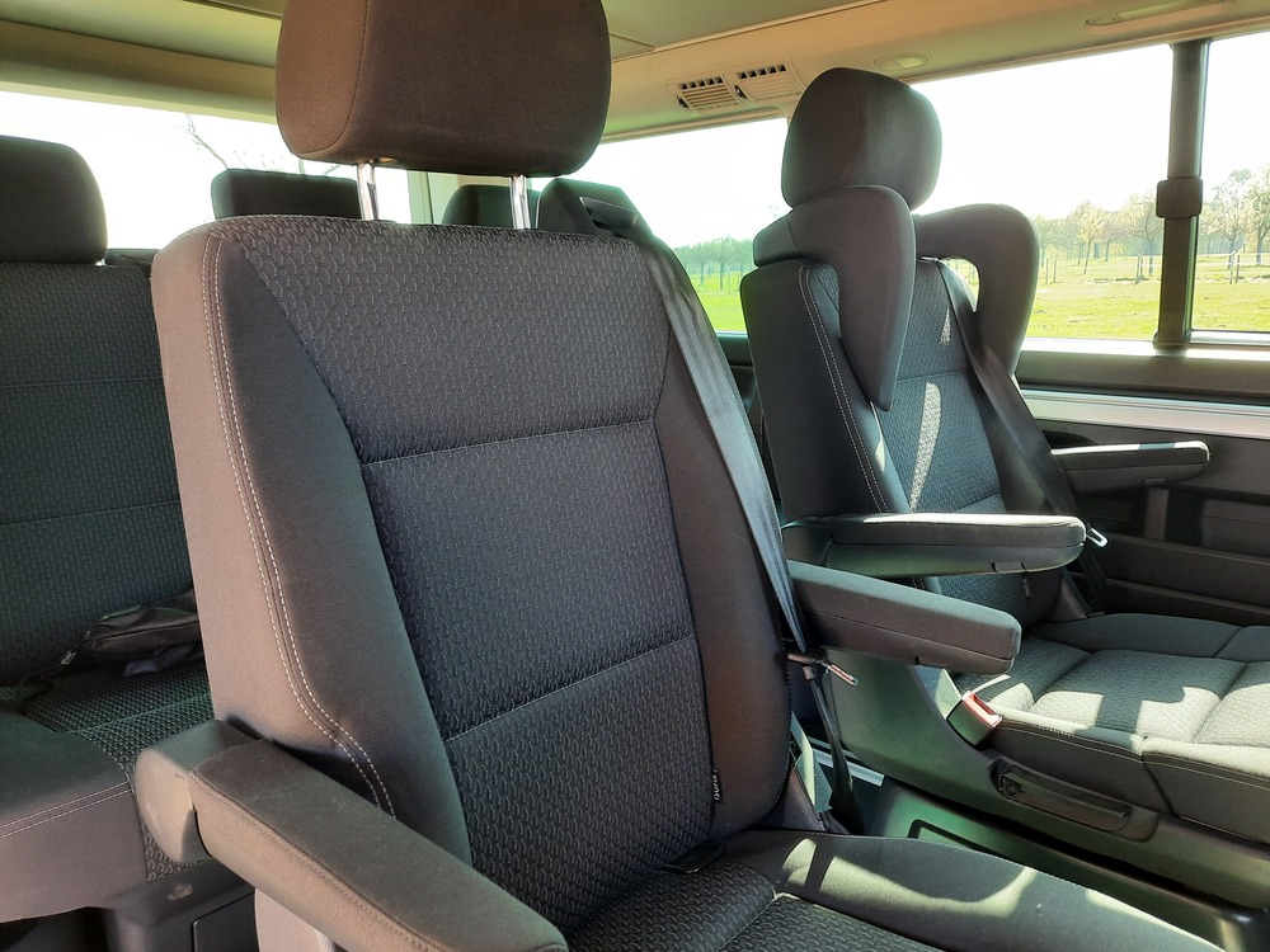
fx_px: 917
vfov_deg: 54.9
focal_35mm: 25
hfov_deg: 69.4
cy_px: 476
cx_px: 635
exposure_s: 1/50
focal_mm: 4.6
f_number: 2
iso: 125
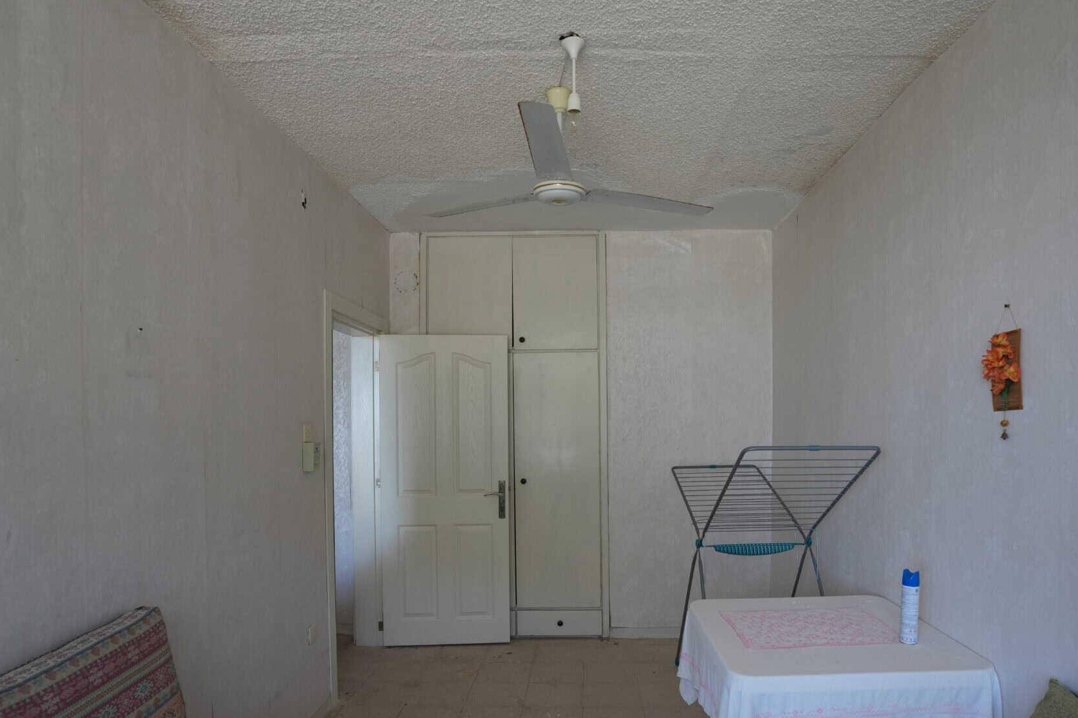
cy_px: 432
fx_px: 629
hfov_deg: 81.0
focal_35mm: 21
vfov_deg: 59.0
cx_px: 586
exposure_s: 1/160
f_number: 4
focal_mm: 17
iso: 500
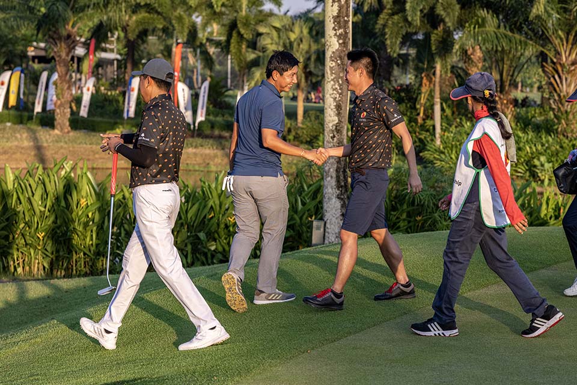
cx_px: 288
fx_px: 1378
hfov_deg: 23.6
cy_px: 192
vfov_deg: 15.9
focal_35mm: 86
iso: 560
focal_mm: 86
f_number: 4.5
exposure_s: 1/2000
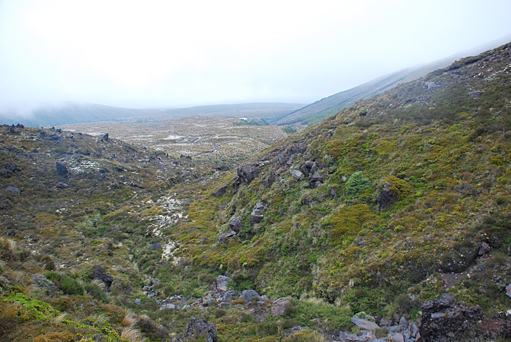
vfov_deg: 48.1
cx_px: 256
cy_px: 171
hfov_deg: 67.3
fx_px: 384
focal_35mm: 27
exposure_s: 1/160
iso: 400
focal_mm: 18
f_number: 5.6
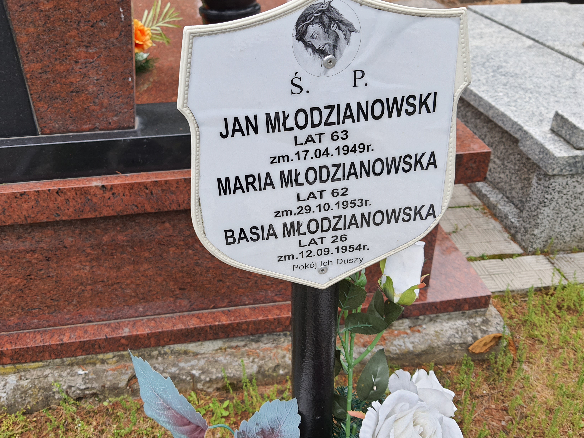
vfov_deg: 44.1
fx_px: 540
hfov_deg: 56.6
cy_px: 202
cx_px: 252
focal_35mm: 32
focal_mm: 4.32
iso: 50
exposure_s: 1/672
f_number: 1.7
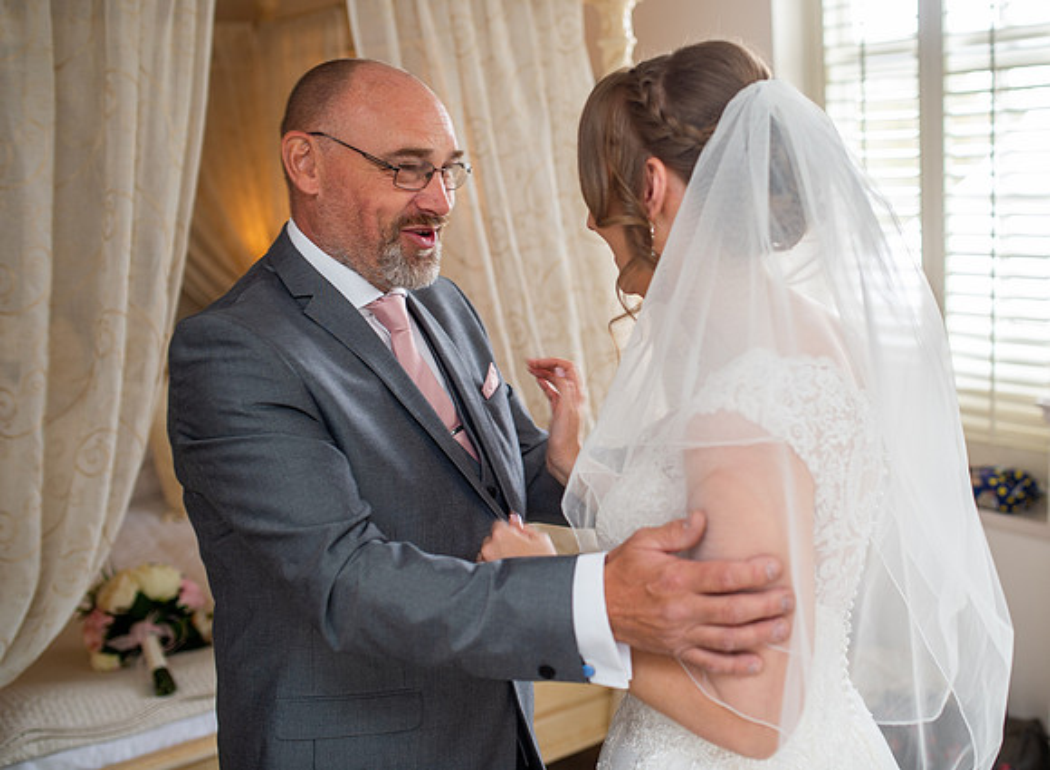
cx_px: 653
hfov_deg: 44.6
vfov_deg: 33.7
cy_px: 335
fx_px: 1269
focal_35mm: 42
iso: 200
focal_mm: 35
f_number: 2.5
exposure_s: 1/100
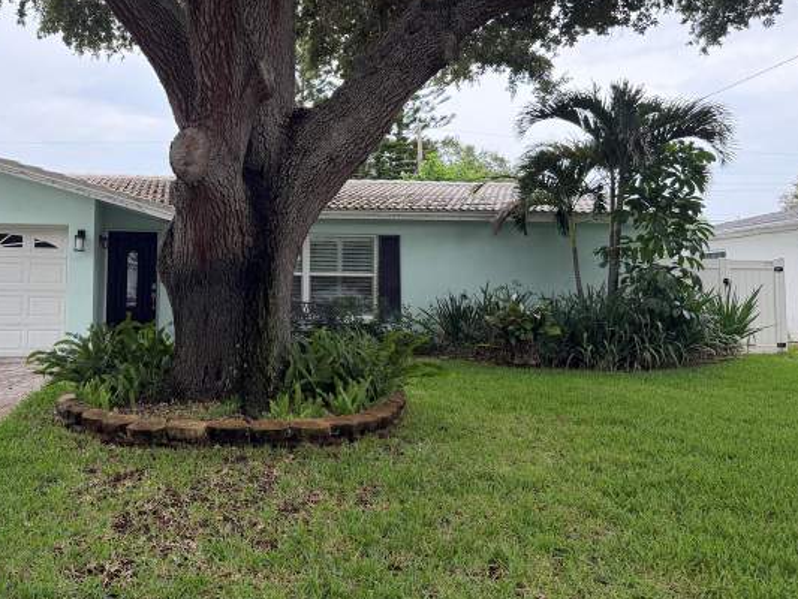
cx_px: 269
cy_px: 241
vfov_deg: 39.5
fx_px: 830
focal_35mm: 36
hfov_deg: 50.5
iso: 100
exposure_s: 1/660
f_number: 1.78
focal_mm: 6.76
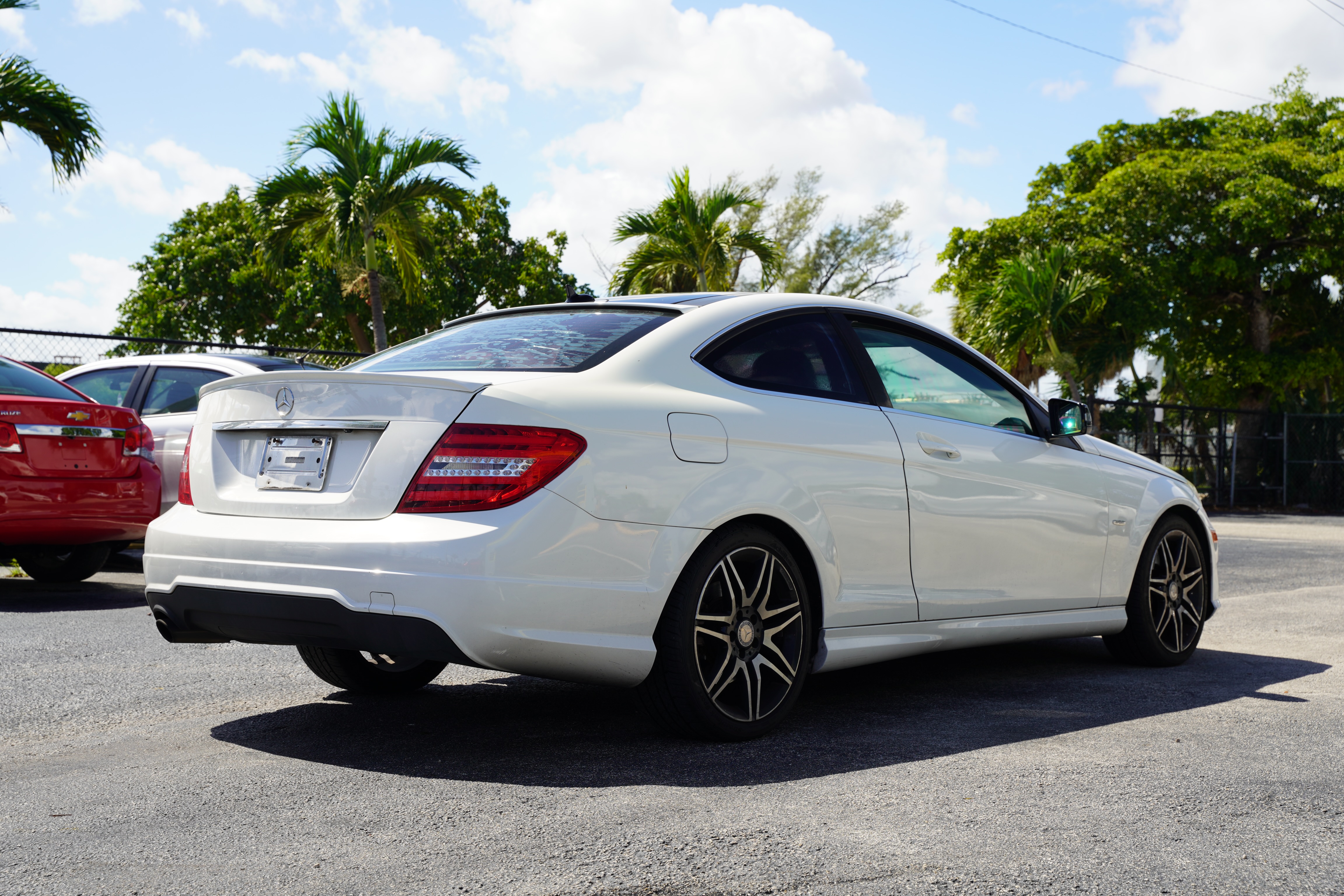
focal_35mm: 45
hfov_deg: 44.0
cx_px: 672
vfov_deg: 30.1
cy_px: 448
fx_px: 1665
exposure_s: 1/100
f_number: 7.1
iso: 100
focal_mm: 44.6
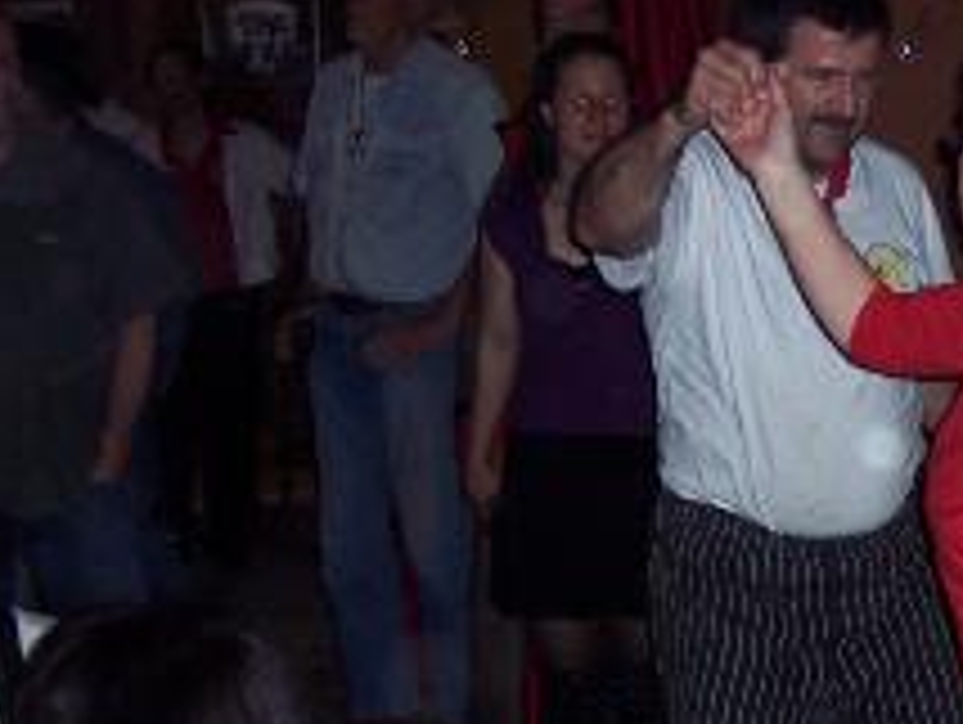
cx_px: 896
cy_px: 474
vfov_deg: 16.2
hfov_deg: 21.0
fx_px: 2534
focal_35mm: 91
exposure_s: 1/60
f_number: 2.8
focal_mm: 8
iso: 100
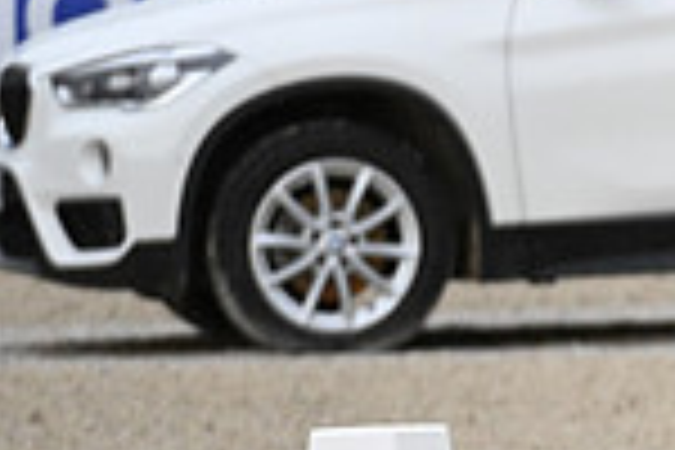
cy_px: 191
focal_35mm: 1545
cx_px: 1300
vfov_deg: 0.9
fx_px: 28966
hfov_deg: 1.3
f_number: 4.5
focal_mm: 400
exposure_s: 1/1250
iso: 1800
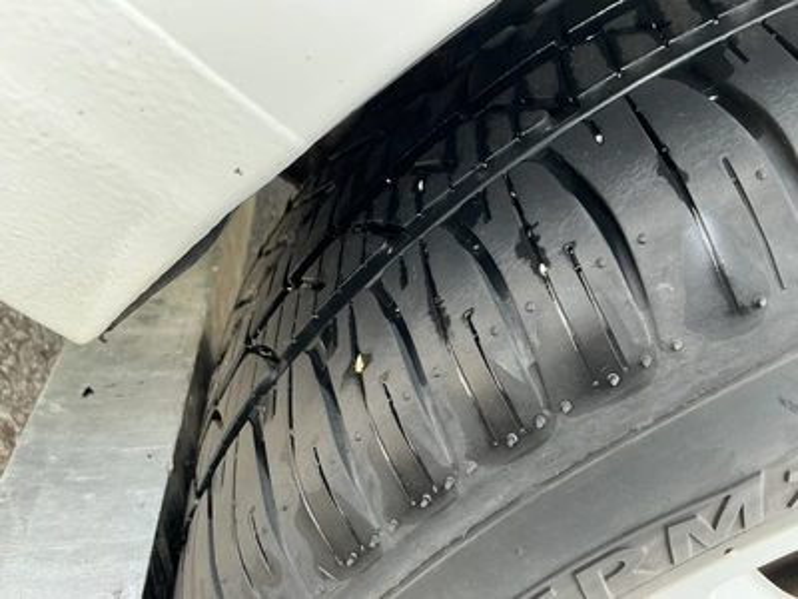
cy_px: 300
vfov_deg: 49.7
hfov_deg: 63.4
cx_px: 399
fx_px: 645
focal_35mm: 28
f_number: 1.8
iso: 32
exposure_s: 1/161
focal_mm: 3
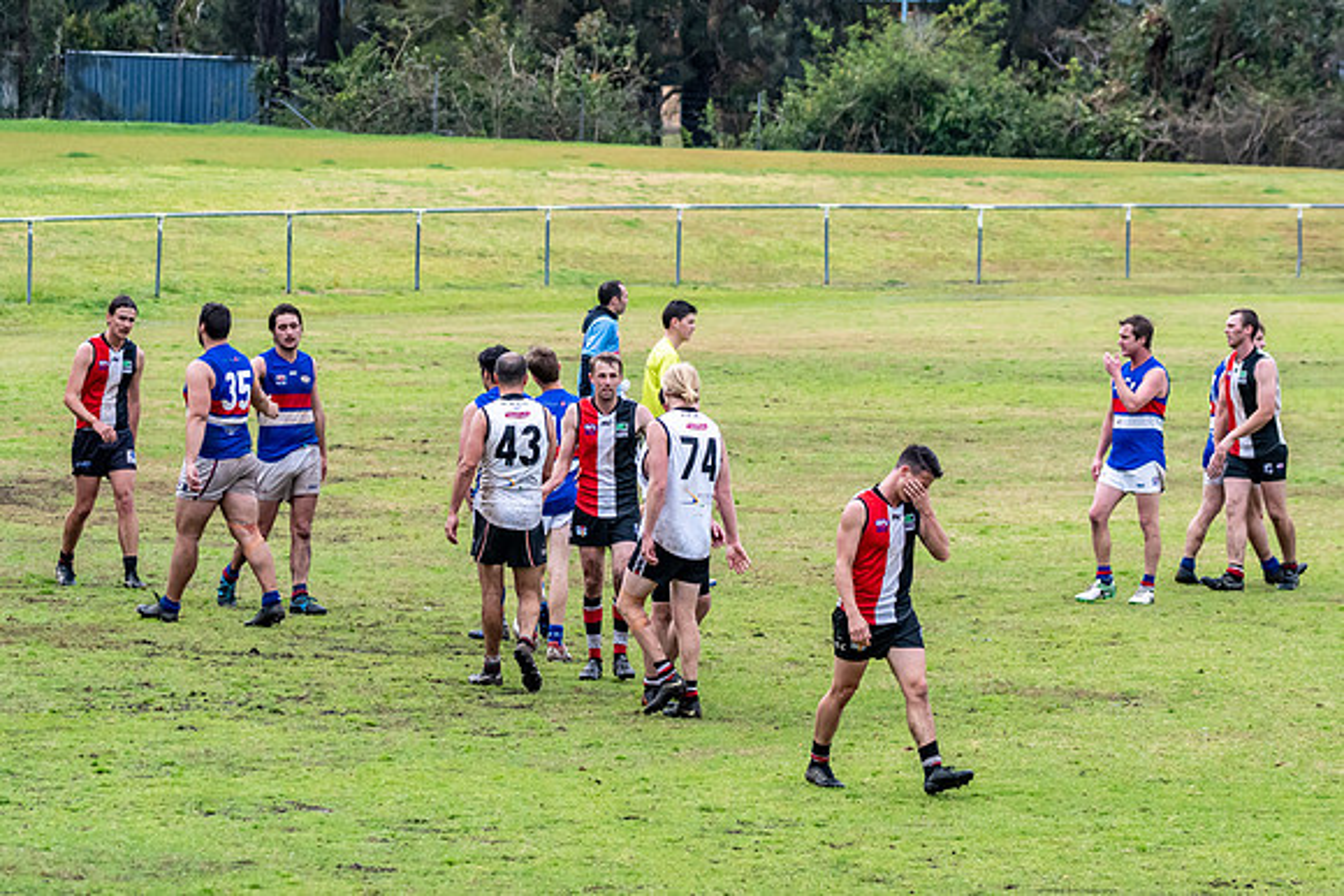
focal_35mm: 262
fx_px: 9787
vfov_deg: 5.2
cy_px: 522
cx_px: 676
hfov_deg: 7.9
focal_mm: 150
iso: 1250
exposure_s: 1/3200
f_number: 7.1
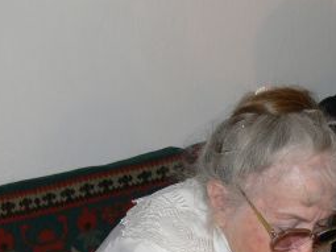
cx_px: 299
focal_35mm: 88
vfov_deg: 16.4
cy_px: 249
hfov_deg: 21.8
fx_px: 854
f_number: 2.8
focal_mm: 7.4
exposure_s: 1/30
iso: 100
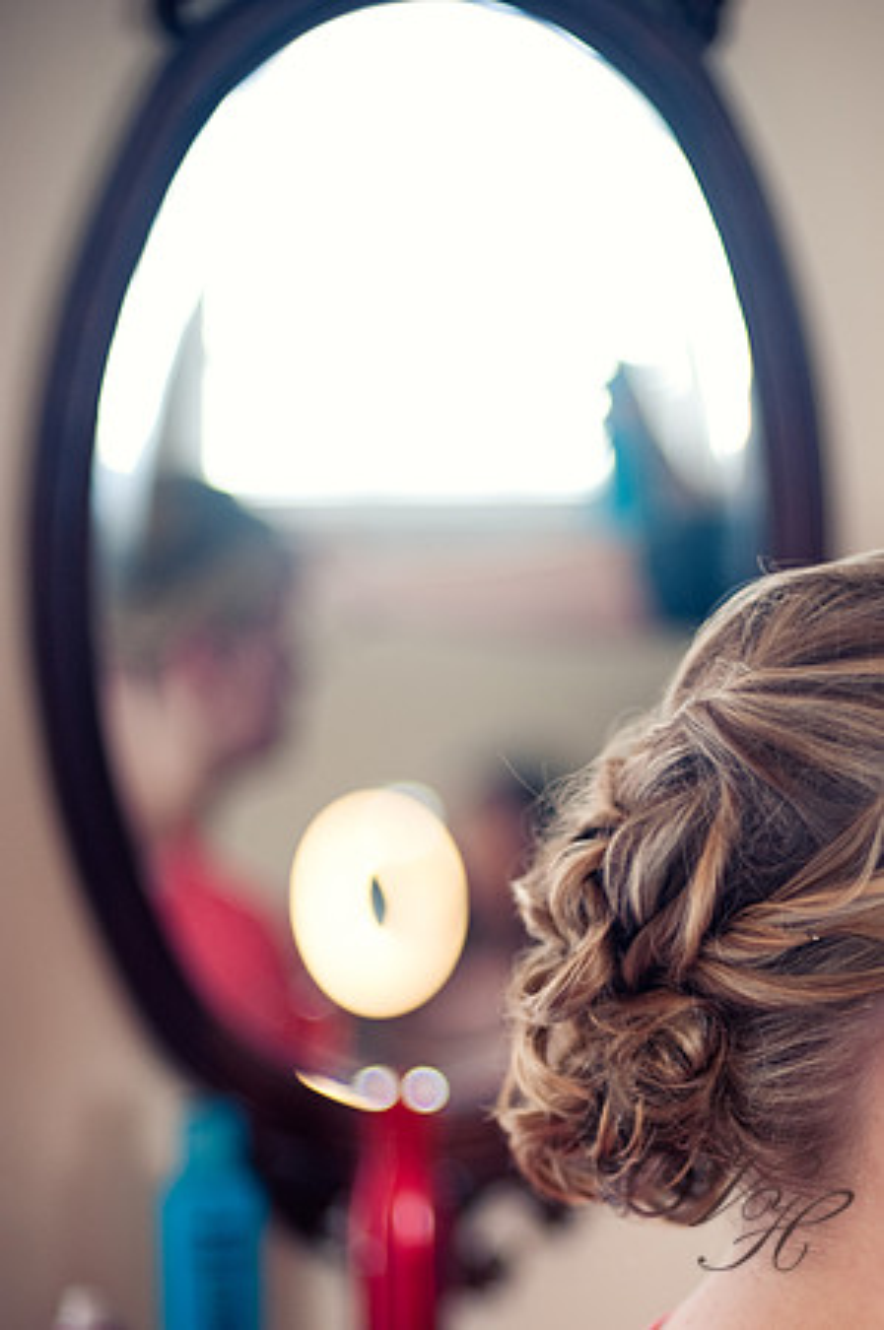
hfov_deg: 26.9
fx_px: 1846
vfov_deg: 39.6
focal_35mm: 50
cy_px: 665
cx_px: 442
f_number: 1.4
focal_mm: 50
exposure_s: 1/125
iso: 200
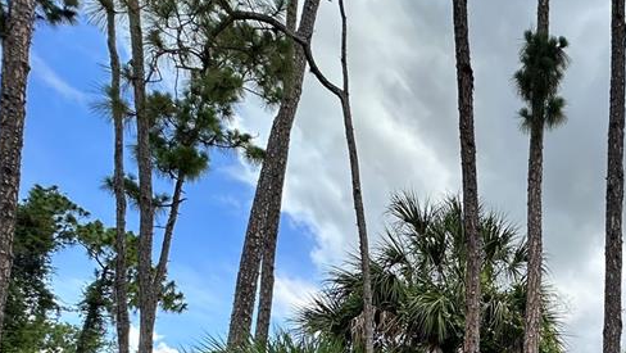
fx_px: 531
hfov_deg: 48.1
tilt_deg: +8.9
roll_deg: -1.8
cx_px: 650
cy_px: 436
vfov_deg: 30.5
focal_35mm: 32
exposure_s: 1/523
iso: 40
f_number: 2.2
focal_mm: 2.22
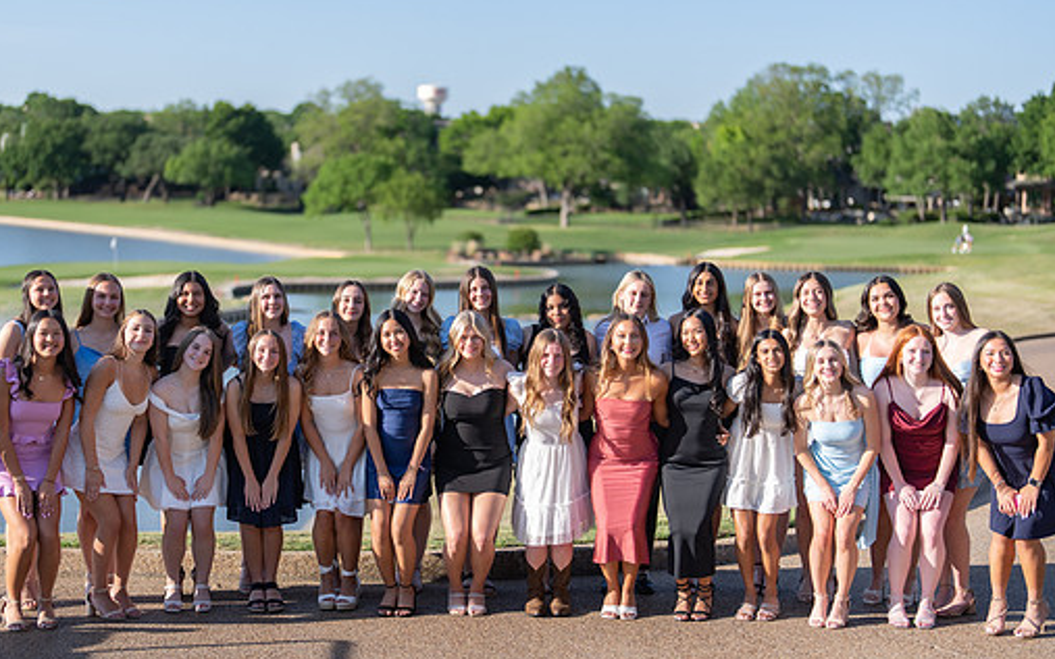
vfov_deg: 20.3
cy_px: 334
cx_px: 467
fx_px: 1840
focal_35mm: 64
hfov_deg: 32.0
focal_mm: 50
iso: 100
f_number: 1.2
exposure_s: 1/4000
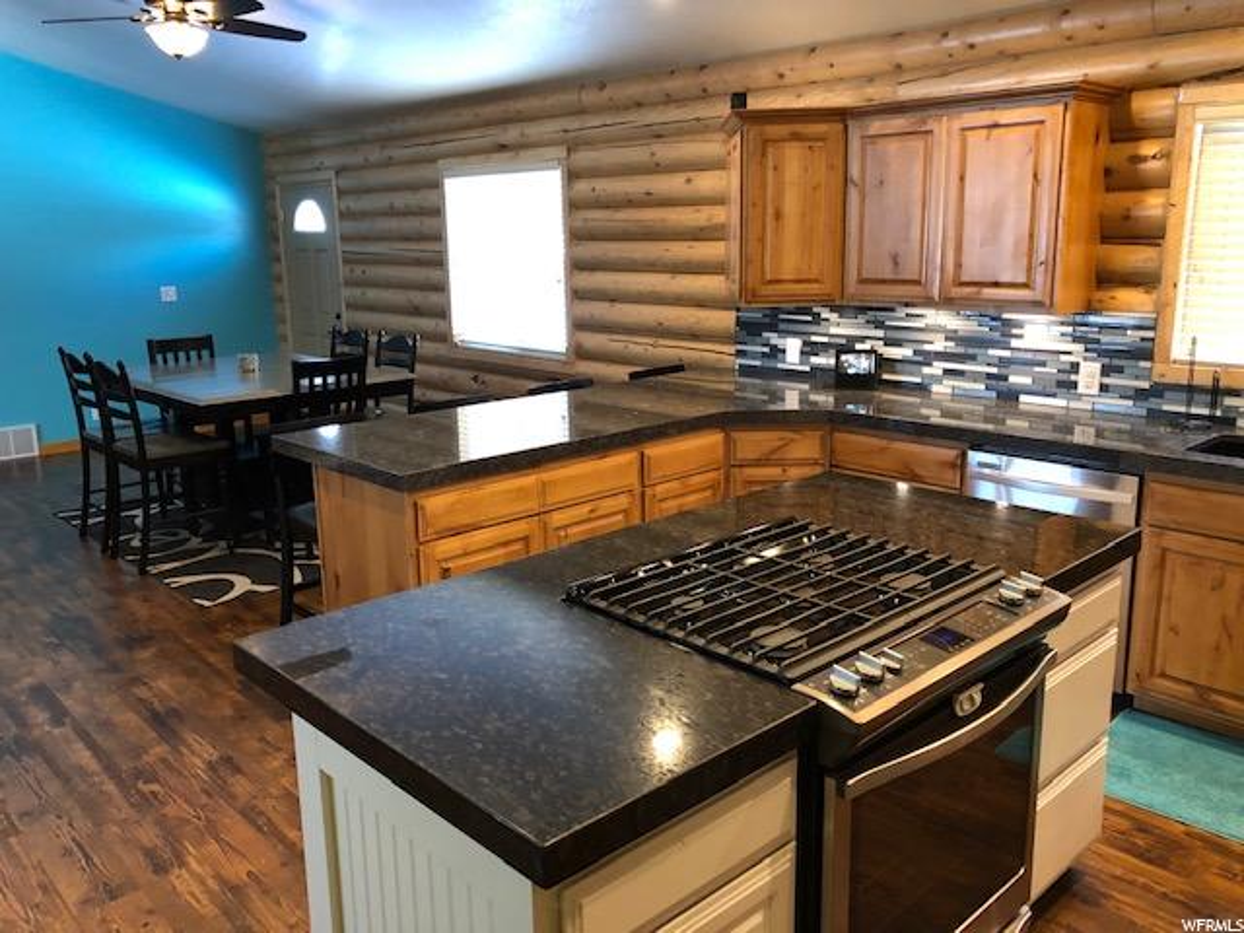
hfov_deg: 63.4
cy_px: 466
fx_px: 1006
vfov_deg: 49.7
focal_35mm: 28
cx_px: 622
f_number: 1.8
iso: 80
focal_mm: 3.99
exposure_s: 1/15
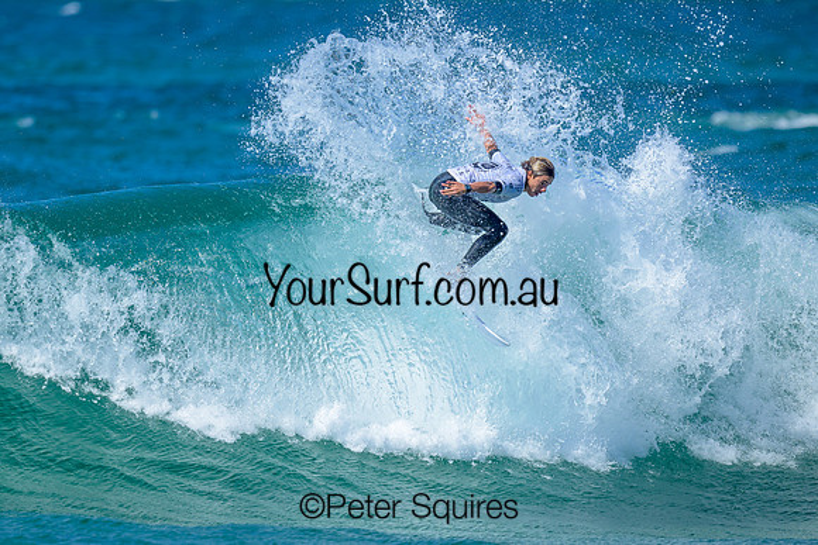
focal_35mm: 1098
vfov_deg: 1.3
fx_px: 24957
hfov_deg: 1.9
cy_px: 266
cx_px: 257
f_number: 6.3
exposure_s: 1/2000
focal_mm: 800
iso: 360
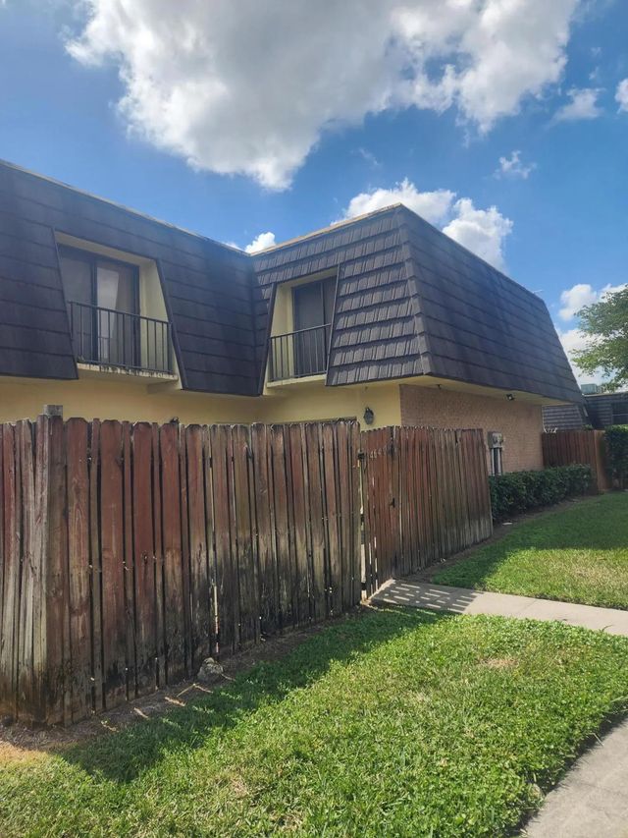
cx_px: 314
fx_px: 556
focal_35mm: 23
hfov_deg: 58.9
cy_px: 419
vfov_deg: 73.9
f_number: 1.8
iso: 12
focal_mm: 6.4
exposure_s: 1/1222
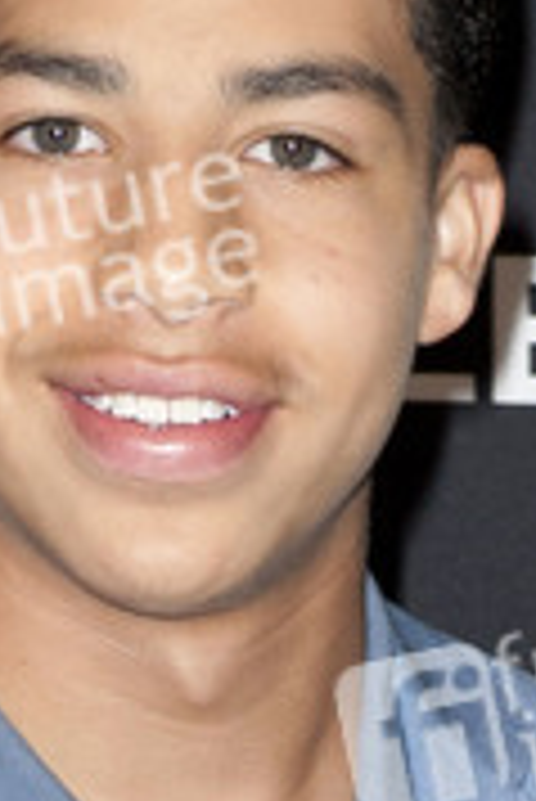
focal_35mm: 157
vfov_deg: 13.1
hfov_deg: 8.8
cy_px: 486
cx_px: 160
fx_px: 3499
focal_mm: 70
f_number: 5.6
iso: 640
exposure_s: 1/320
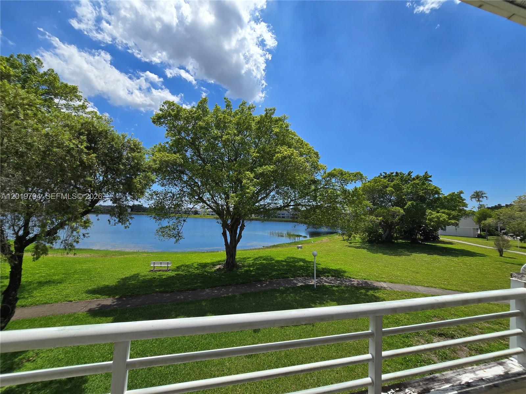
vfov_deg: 89.9
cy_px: 197
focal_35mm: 13
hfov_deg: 106.2
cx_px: 263
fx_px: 198
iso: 50
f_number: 2.2
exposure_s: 1/3474
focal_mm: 2.2
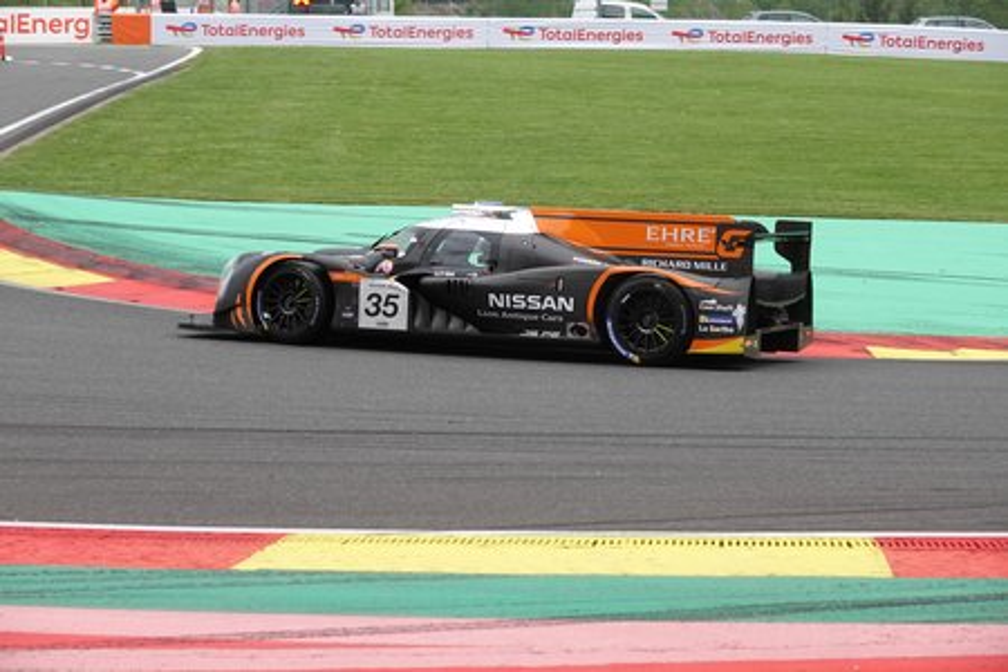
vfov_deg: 12.8
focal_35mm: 107
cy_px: 336
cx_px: 504
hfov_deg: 19.1
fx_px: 2996
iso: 250
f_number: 4
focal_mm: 39.42
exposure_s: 1/800
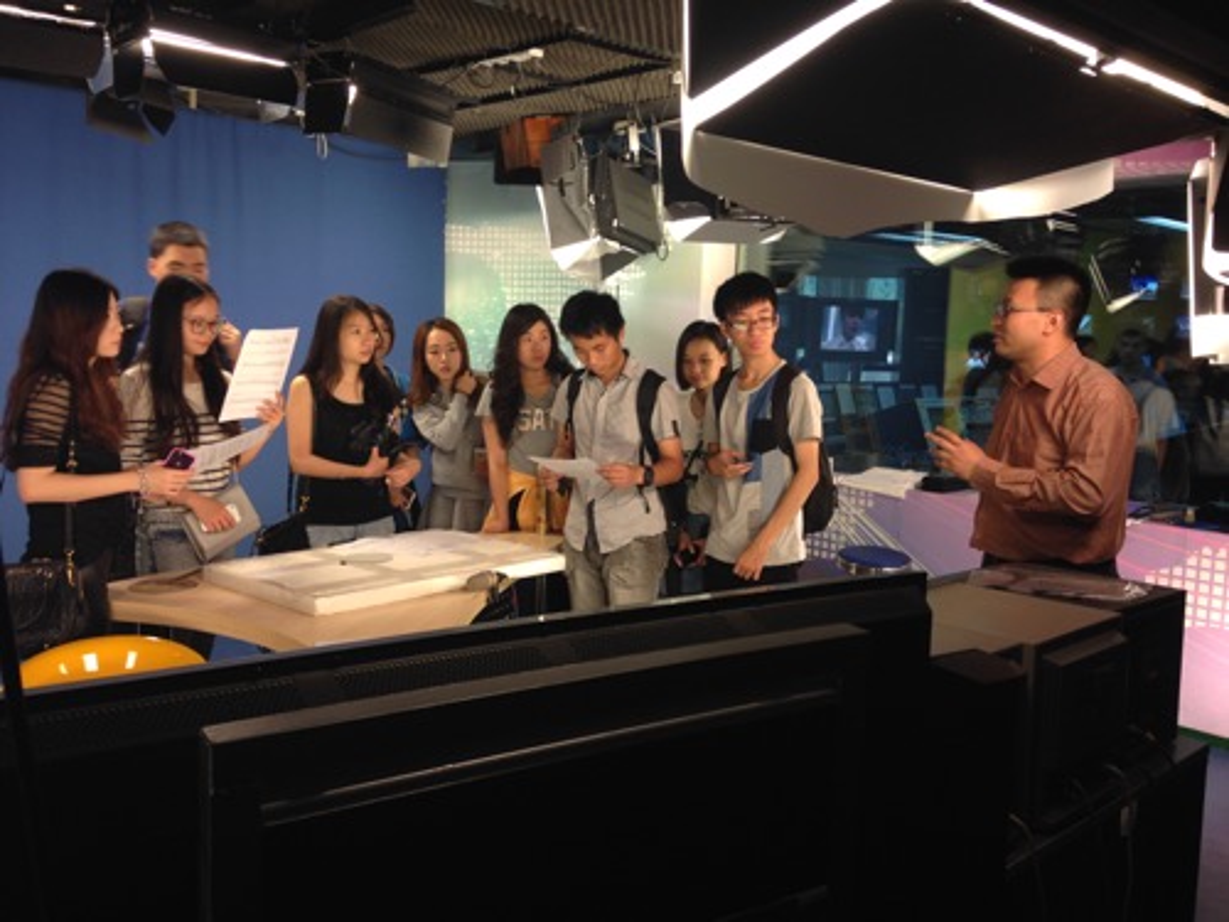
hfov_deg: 55.4
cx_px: 614
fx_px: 1172
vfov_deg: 42.9
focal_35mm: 33
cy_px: 461
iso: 50
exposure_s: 1/30
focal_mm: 4.12
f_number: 2.4
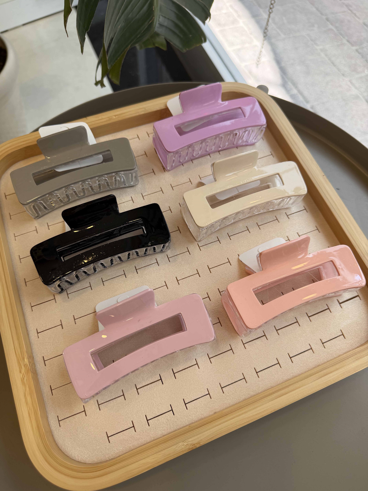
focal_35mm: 24
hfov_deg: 56.8
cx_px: 184
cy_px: 246
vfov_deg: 71.6
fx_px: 340
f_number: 1.78
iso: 80
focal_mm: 6.76
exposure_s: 1/287
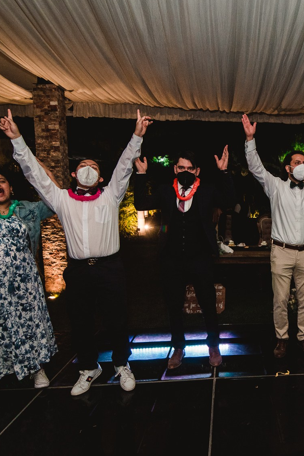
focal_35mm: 29
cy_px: 233
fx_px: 367
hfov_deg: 41.5
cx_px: 272
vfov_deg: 63.6
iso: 1250
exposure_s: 1/200
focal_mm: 16
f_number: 3.2
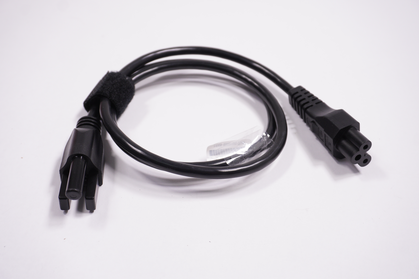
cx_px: 210
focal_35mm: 40
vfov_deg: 33.0
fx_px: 471
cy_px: 140
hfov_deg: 48.0
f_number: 5.6
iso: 400
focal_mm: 27
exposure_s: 1/250
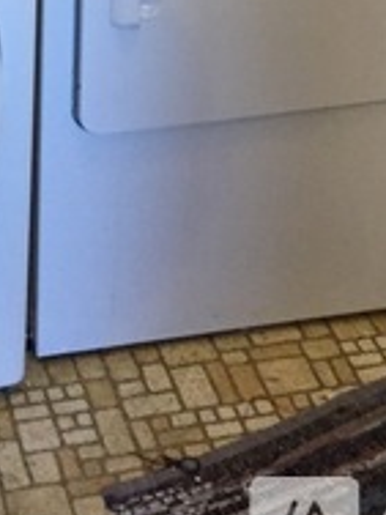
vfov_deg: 16.7
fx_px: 1531
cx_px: 8
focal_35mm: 103
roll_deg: -1.1
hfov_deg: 14.2
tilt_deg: -18.2
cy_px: -327
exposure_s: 1/30
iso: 250
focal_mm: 4.15
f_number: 2.2
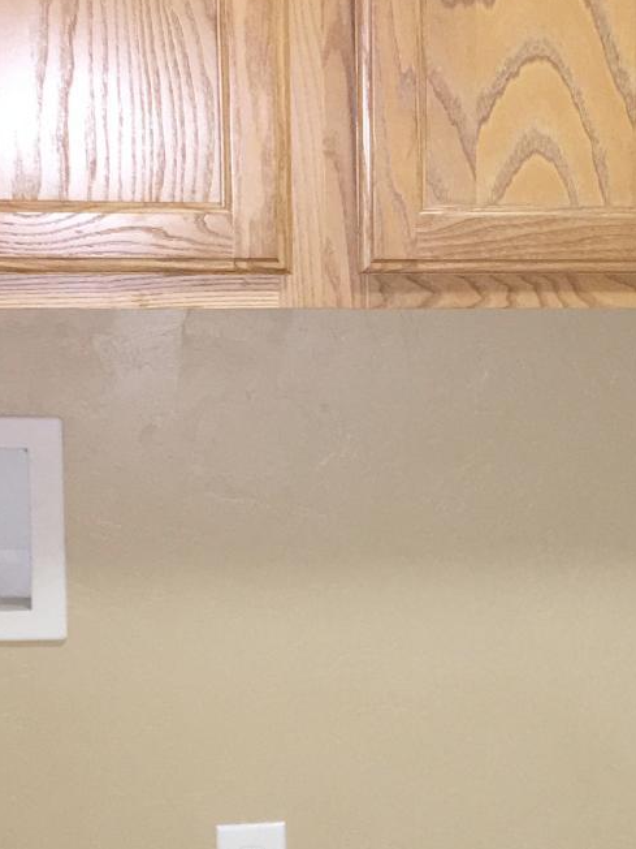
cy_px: 598
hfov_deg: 16.4
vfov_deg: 21.9
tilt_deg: -10.6
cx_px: 576
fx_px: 2180
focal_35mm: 89
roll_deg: -1.9
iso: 100
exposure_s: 1/16
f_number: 2.2
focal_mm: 4.15
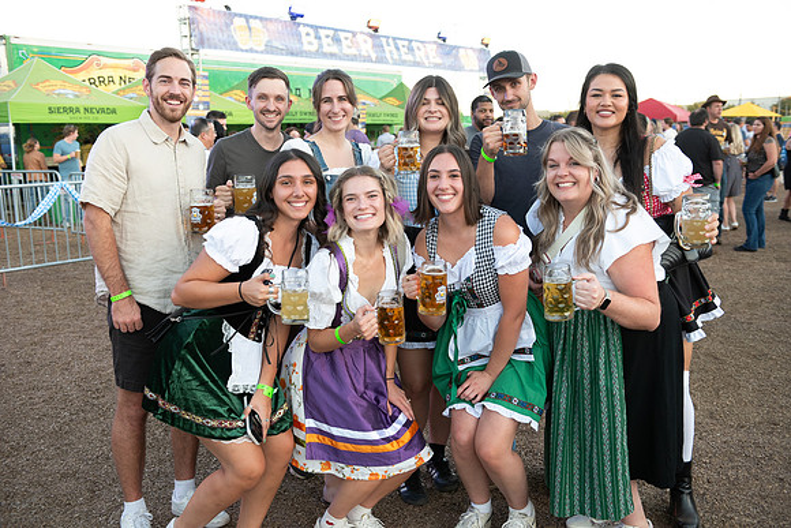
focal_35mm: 35
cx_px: 396
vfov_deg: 37.9
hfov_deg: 54.4
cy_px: 264
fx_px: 769
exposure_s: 1/320
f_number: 4
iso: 640
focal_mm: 35
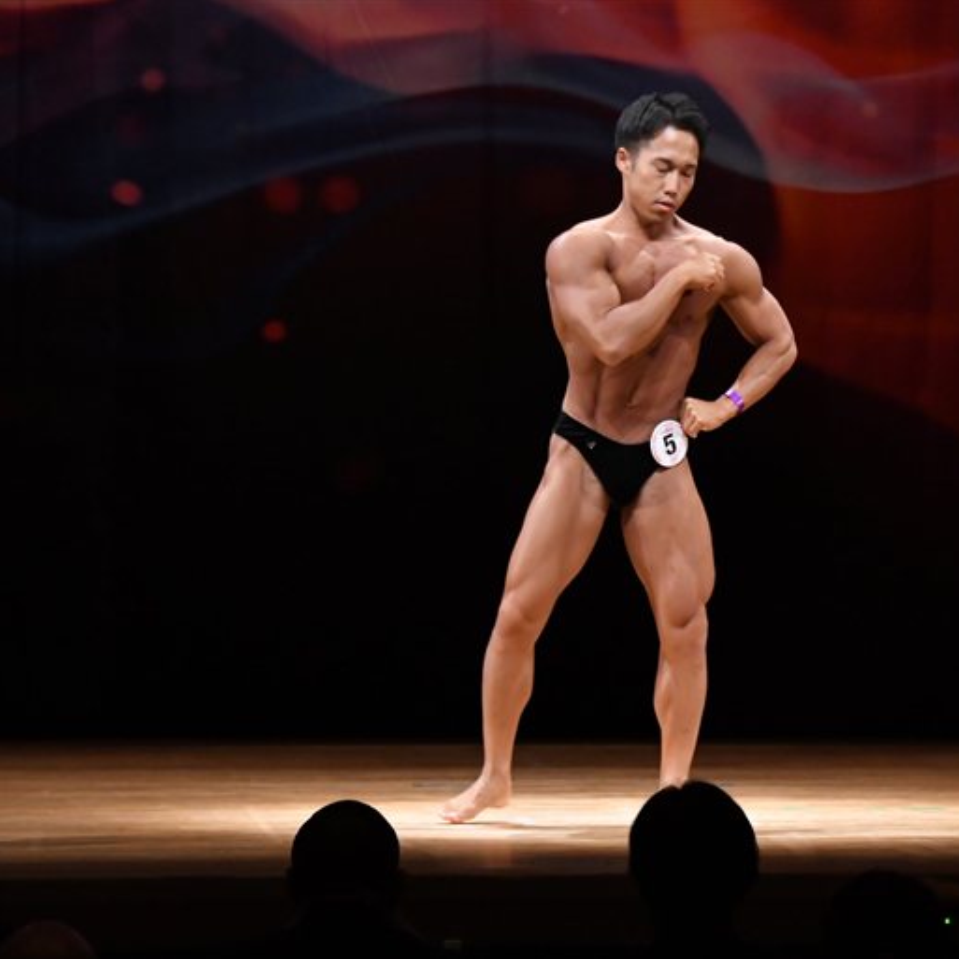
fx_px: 9058
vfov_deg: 6.1
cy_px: 480
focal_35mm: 289
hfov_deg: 6.1
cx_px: 691
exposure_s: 1/400
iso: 4000
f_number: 5.6
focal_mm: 150
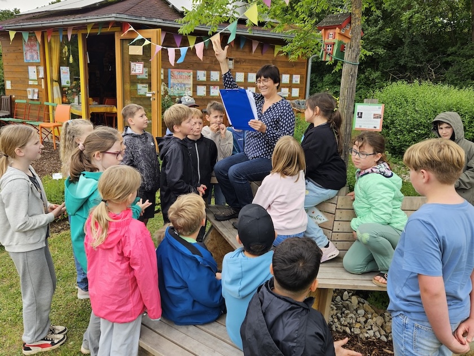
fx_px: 315
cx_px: 237
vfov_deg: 58.9
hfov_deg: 73.9
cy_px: 178
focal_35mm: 23
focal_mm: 5.4
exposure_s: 1/357
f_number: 1.8
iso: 25
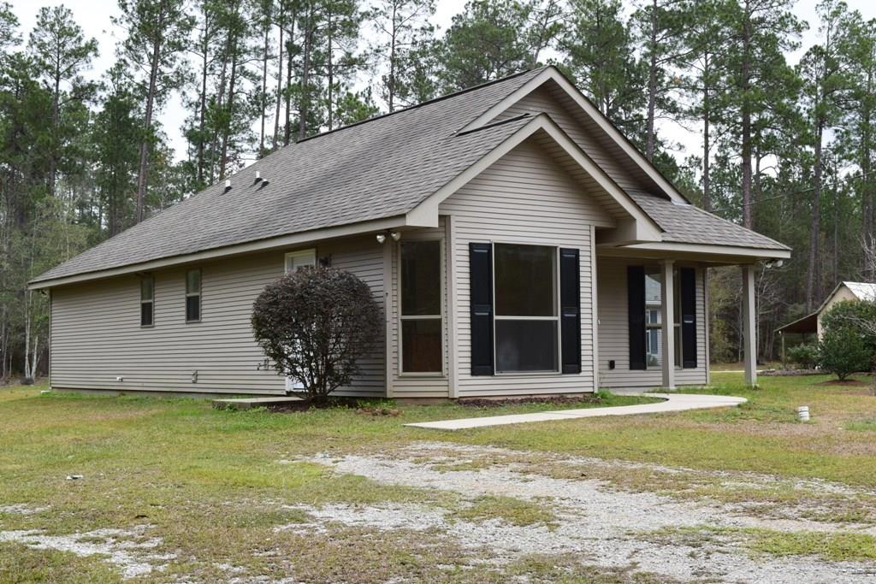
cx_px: 438
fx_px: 1241
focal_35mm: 51
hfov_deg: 38.9
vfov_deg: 26.5
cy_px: 292
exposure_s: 1/200
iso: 400
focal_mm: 34
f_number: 10
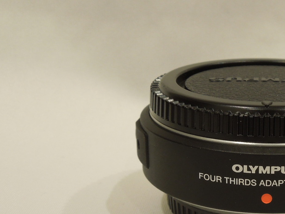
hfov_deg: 24.9
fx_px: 626
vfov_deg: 19.2
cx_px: 257
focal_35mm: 76
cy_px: 175
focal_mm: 7
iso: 160
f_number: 3.8
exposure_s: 1/50
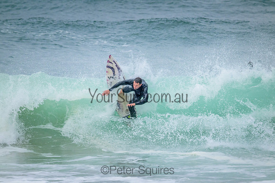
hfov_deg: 4.4
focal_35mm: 470
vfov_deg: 2.9
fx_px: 3591
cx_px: 138
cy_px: 92
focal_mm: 470
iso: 3200
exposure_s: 1/1600
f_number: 10
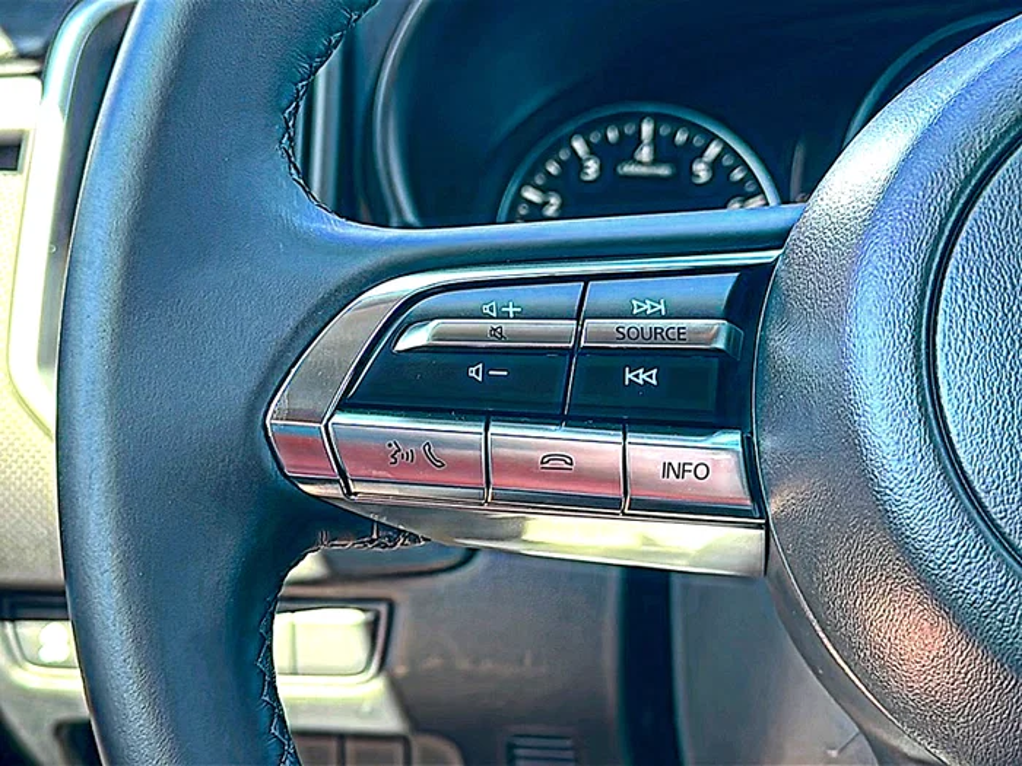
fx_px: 1417
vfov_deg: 30.3
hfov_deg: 39.7
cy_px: 383
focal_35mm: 48
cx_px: 511
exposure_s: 1/98
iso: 80
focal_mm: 6.86
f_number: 1.78
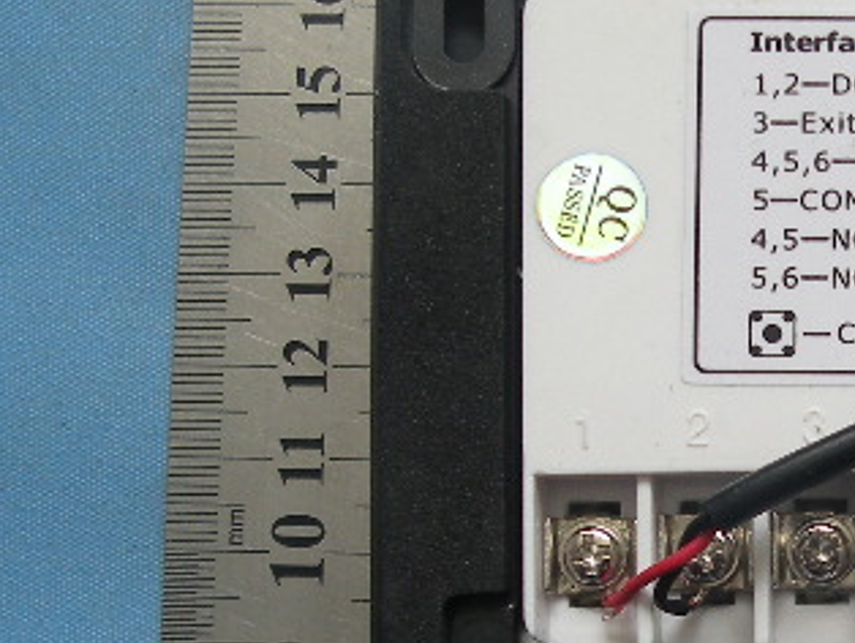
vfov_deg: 16.5
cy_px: 599
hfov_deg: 21.0
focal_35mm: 88
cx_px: 978
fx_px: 2175
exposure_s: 1/82.5
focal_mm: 4.7
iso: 64
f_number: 3.2
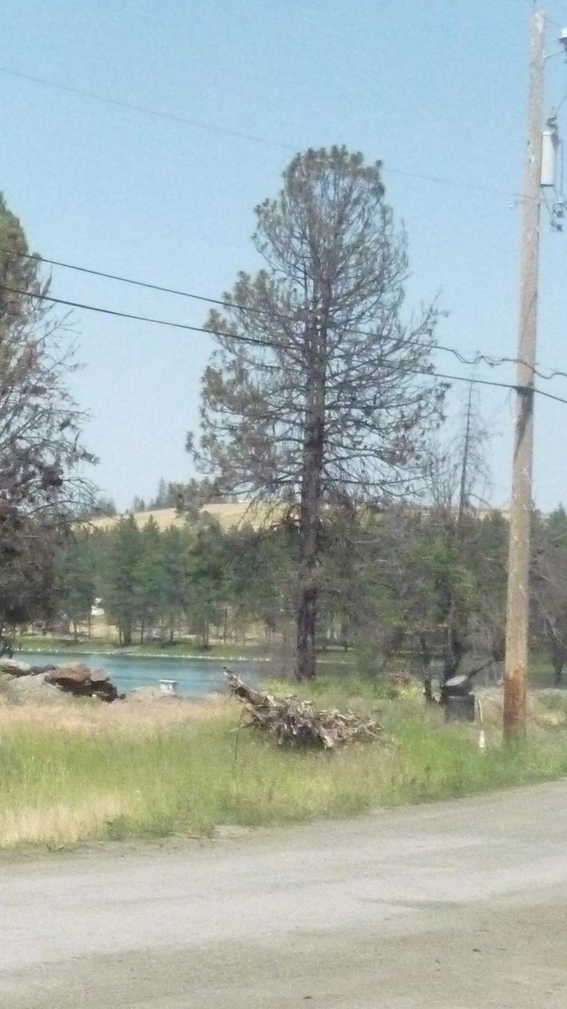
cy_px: 641
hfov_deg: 9.6
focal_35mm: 123
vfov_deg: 17.4
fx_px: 3287
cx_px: -308
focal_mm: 10.5
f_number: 10
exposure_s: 1/2000
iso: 1600
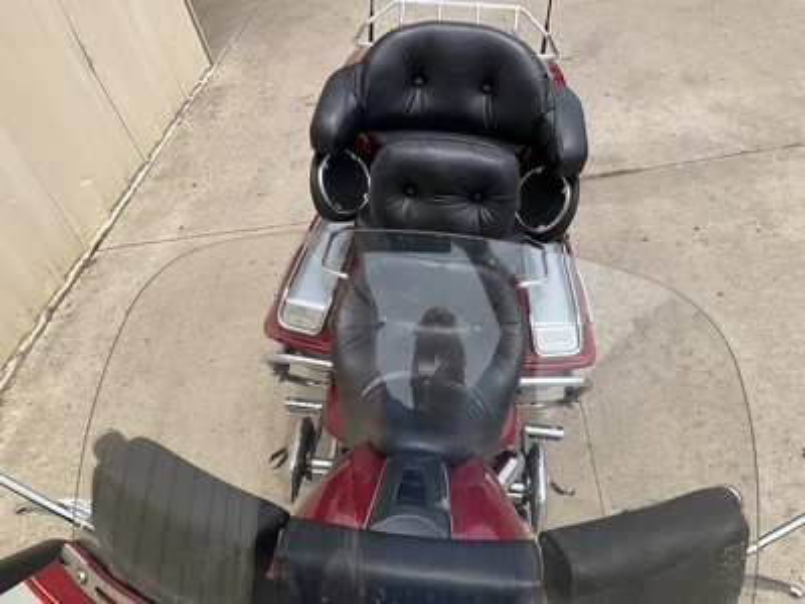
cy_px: 302
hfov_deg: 61.7
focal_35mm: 29
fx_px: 674
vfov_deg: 48.2
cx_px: 402
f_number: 1.8
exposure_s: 1/1342
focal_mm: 3
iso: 25
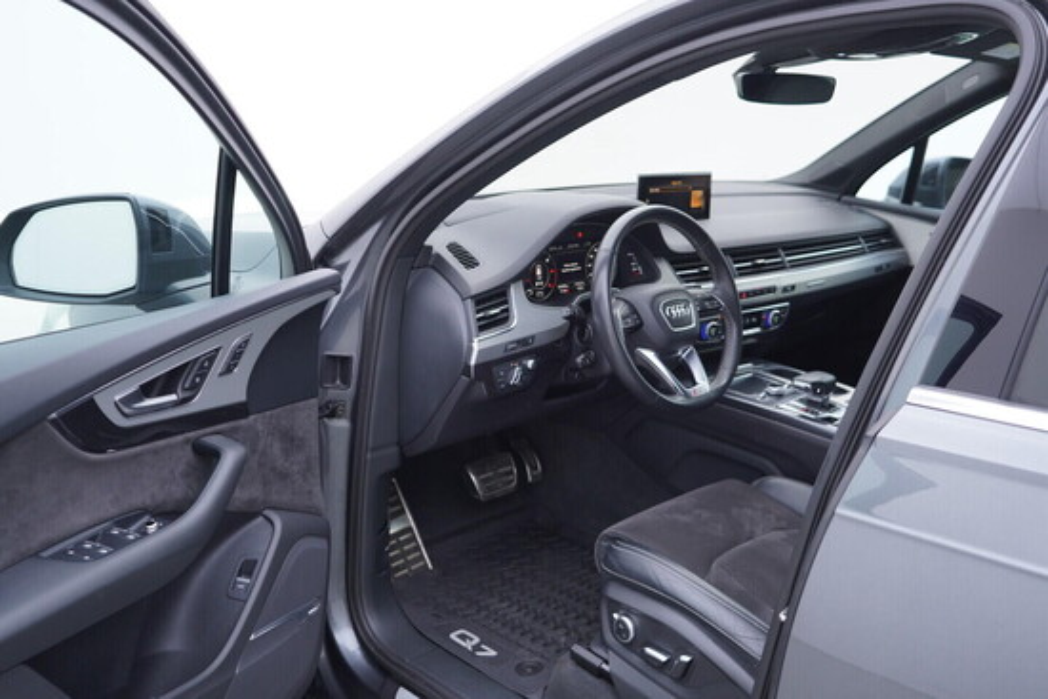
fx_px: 1048
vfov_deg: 36.9
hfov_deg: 53.1
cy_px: 350
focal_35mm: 36
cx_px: 524
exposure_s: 1/40
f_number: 2.8
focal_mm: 24
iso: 125
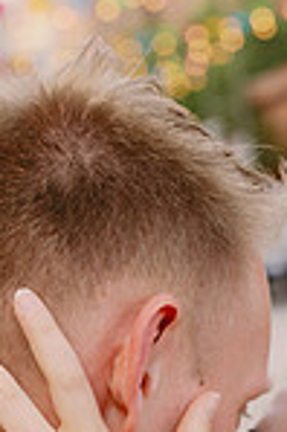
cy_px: 403
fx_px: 1810
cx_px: 194
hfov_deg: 9.1
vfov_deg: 13.5
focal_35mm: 151
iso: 640
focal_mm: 50
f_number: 4.5
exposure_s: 1/800
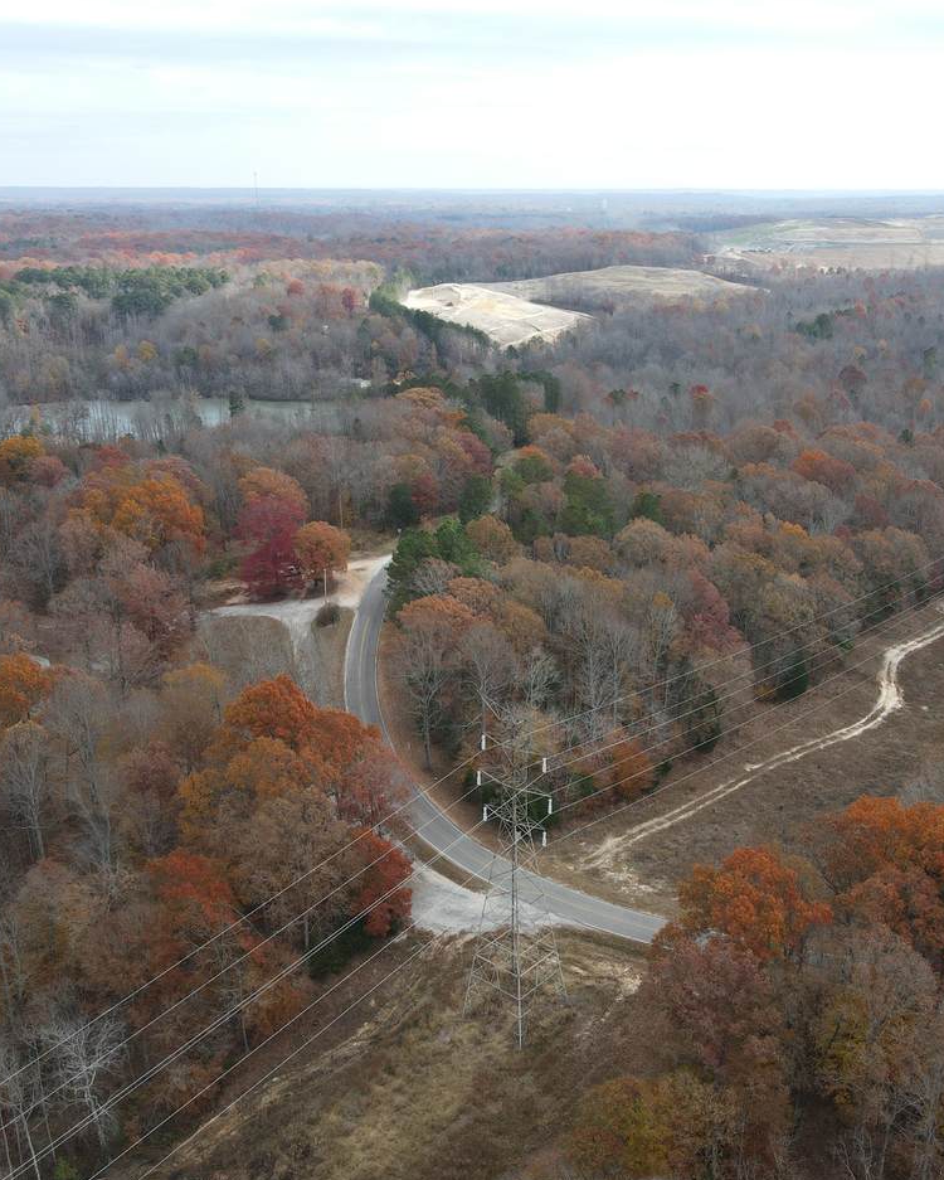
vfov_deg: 55.6
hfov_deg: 45.6
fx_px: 1117
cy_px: 601
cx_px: 553
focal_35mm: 32
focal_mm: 4.5
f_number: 2.8
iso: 100
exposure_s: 1/200
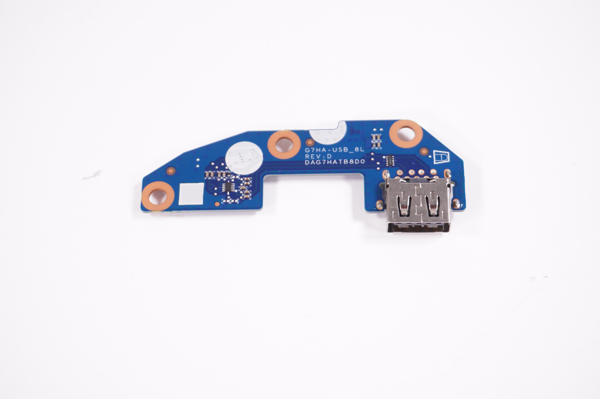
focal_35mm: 62
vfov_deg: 22.0
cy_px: 200
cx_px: 300
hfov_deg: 32.7
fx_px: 1024
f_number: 5.6
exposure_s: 1/250
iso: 640
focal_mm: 41
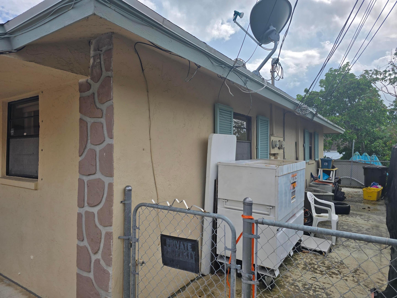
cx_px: 198
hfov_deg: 73.9
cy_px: 149
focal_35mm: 23
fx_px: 264
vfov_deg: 58.9
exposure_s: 1/1145
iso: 12
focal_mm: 6.3
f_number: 1.7
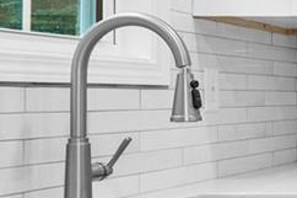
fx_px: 767
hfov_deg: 17.6
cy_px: 87
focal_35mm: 93
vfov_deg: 14.7
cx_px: 540
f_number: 6.3
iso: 250
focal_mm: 15
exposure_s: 1/6
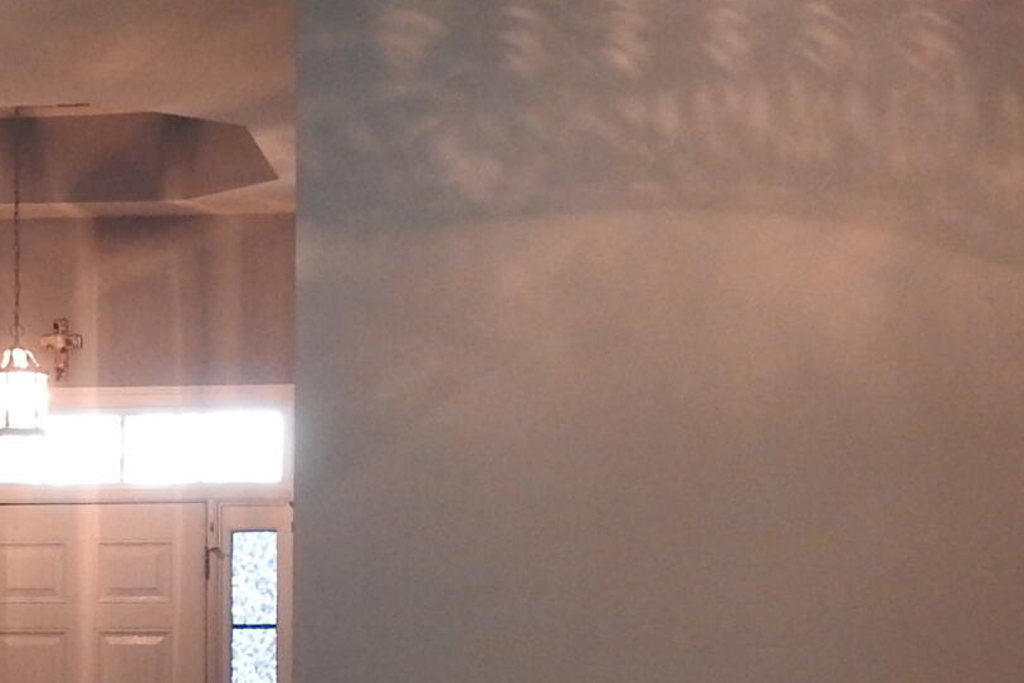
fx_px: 2617
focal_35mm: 92
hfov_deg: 21.6
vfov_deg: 14.3
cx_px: 97
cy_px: 853
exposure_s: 1/30
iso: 320
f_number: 3.3
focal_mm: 4.3
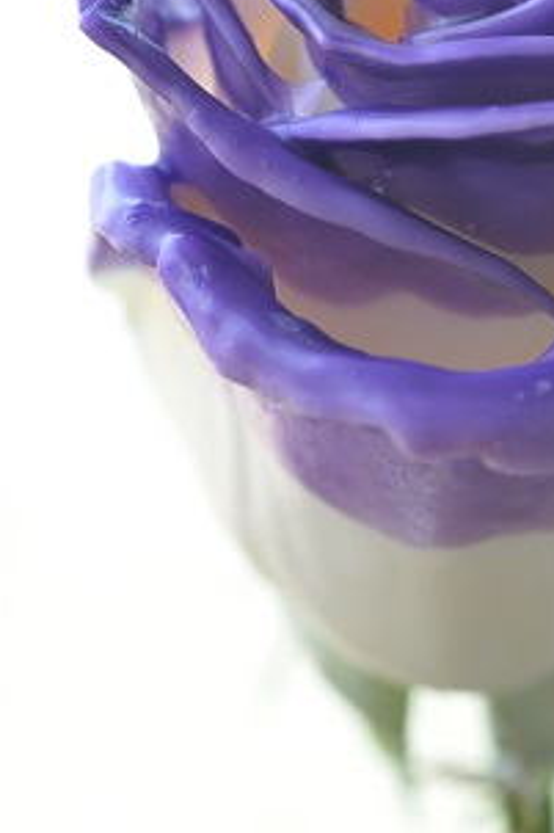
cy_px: 524
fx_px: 3212
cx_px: 462
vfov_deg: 14.7
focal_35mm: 139
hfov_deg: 9.8
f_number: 8
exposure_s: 1/320
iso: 1000
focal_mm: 60
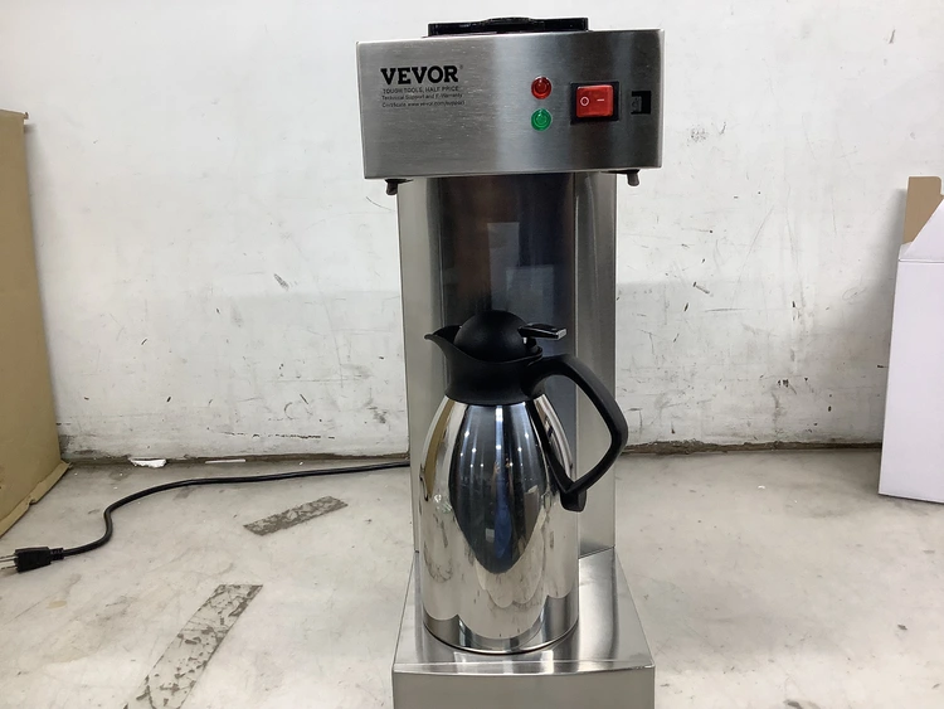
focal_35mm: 31
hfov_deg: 58.3
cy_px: 354
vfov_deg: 45.5
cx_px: 472
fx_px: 846
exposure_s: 1/120
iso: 64
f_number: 2.4
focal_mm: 3.3
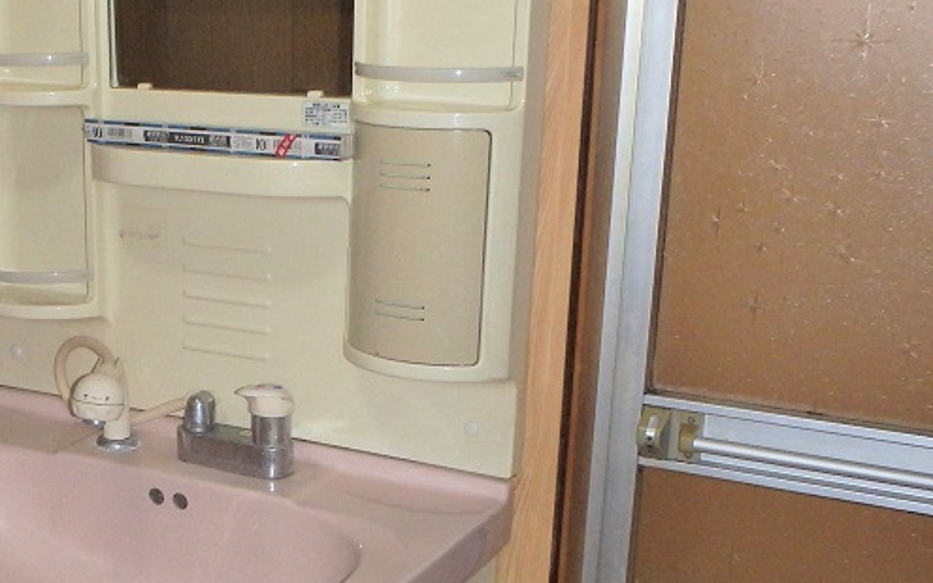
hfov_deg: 32.7
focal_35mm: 60
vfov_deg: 21.4
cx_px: 143
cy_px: 458
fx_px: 1525
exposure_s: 1/30
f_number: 3.9
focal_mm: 5
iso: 400
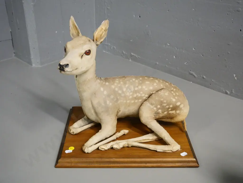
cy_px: 92
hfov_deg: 46.8
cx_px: 122
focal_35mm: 40
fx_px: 281
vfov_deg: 36.0
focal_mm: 20
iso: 3200
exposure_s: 1/125
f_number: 4.9
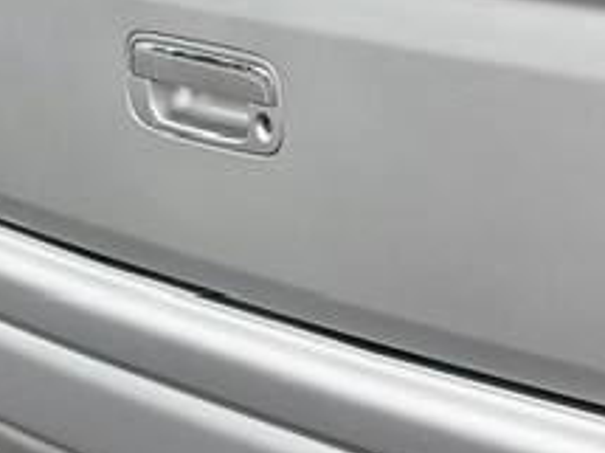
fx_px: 2498
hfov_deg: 12.4
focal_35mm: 143
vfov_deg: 10.2
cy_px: -118
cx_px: 1148
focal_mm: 6.76
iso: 80
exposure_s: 1/285
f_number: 1.78
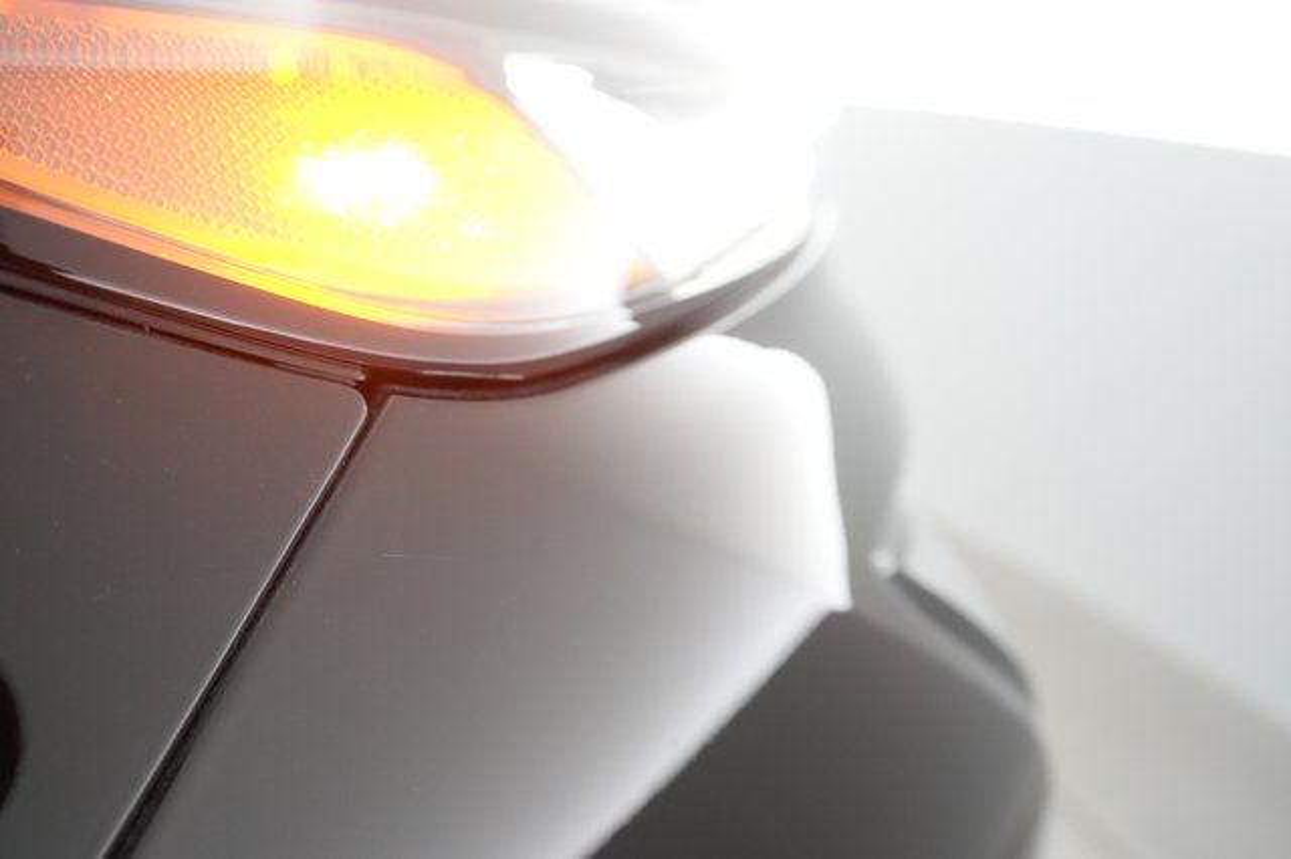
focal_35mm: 28
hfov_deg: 65.5
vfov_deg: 46.4
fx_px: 1004
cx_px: 646
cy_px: 430
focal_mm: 28
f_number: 5.6
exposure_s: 1/100
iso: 8000
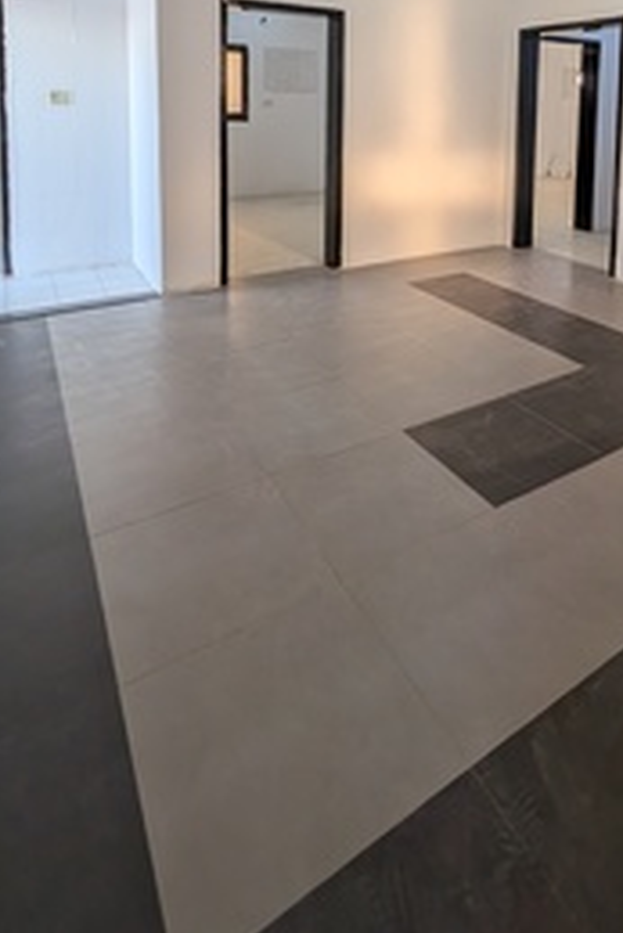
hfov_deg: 56.1
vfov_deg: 68.3
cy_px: 144
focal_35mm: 22
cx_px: 416
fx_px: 570
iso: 52
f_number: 1.7
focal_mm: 2.02
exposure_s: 1/187
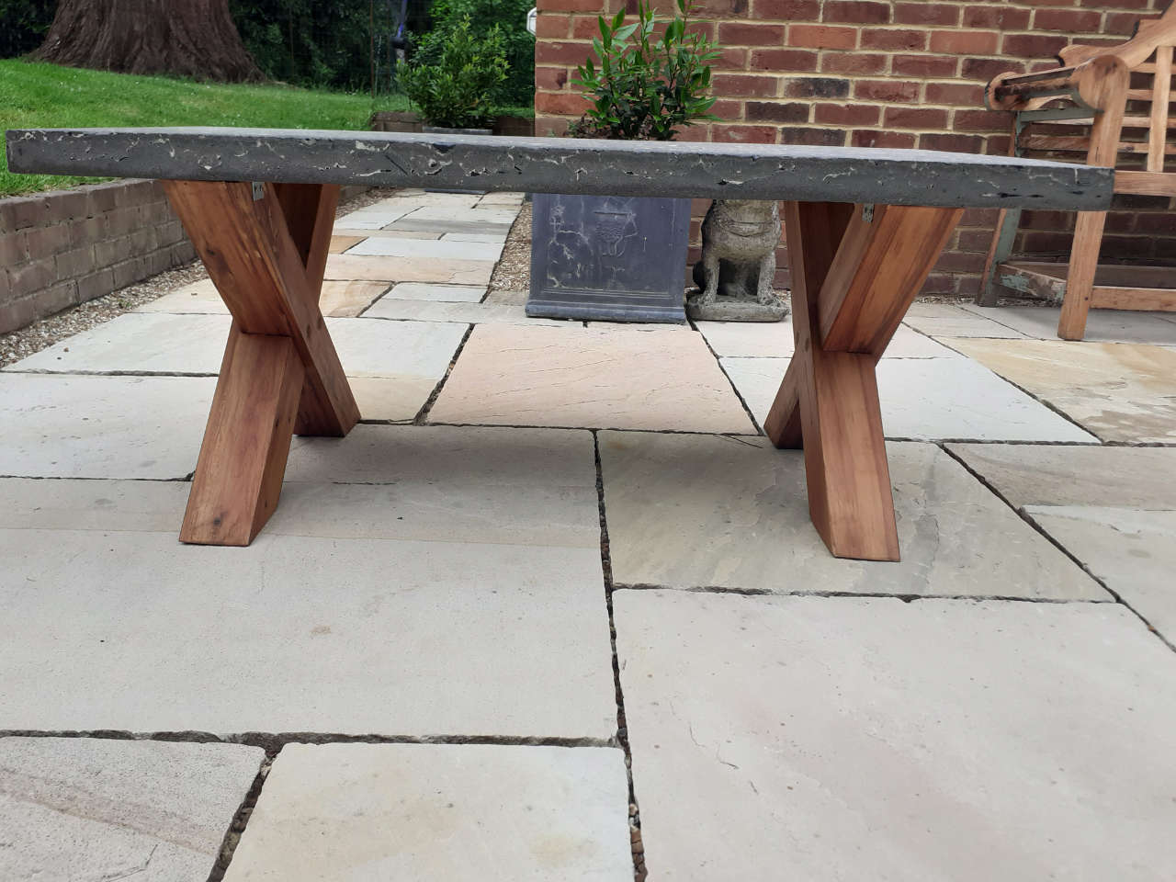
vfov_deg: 51.4
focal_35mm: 27
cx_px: 588
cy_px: 441
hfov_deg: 65.3
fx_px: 917
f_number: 1.9
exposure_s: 1/612
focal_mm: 3.6
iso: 40
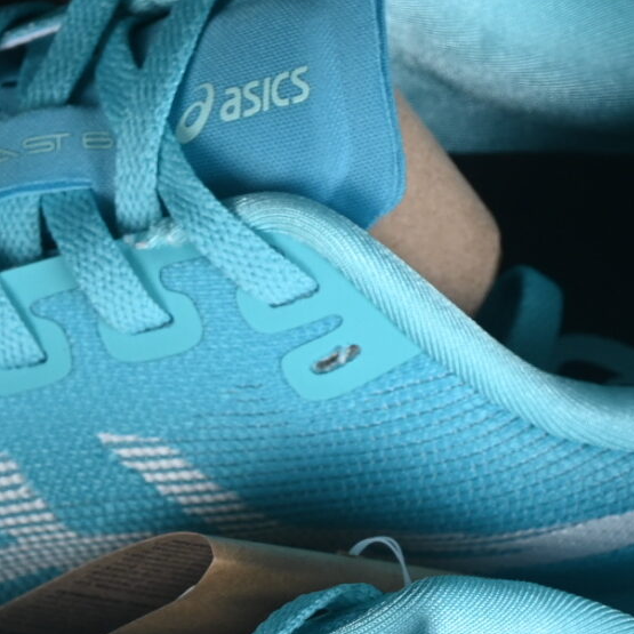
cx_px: 145
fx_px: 6092
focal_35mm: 294
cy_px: 772
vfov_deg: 5.9
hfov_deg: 6.0
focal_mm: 50
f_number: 7.1
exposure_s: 1/80
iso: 160
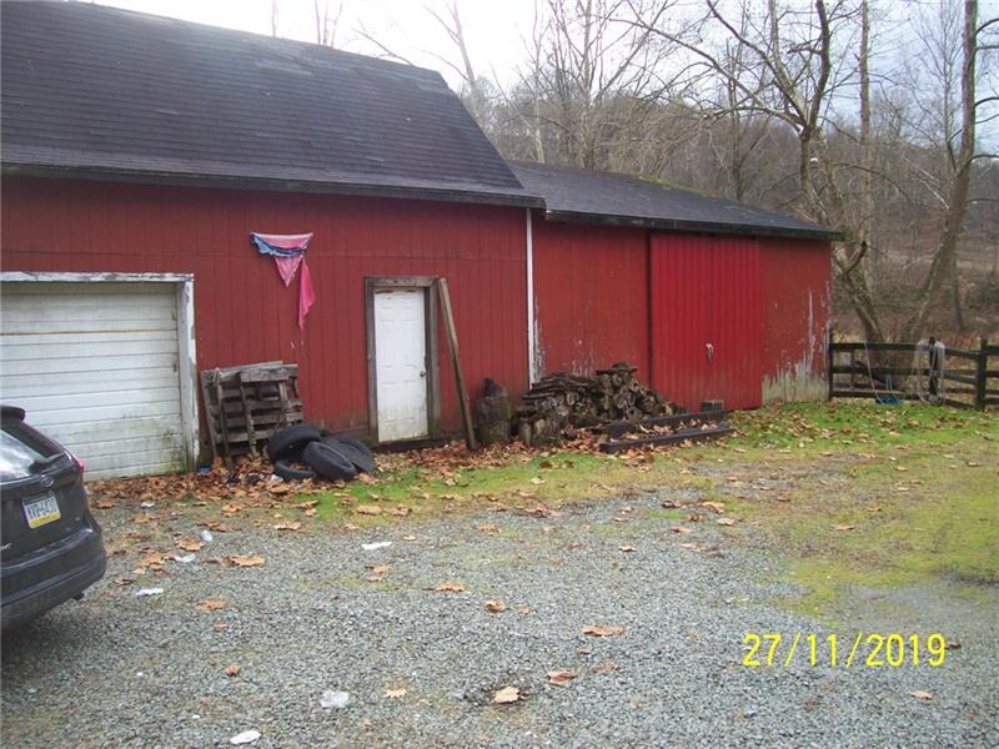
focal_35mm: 34
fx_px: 981
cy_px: 374
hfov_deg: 54.0
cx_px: 500
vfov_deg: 41.8
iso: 80
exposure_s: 1/250
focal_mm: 5.6
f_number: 2.7
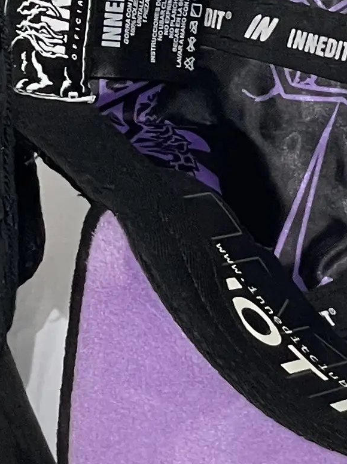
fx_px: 3624
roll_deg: +2.6
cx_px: 60
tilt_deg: -27.9
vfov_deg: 7.3
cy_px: 234
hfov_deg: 5.5
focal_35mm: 271
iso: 320
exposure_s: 1/60
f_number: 2
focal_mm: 6
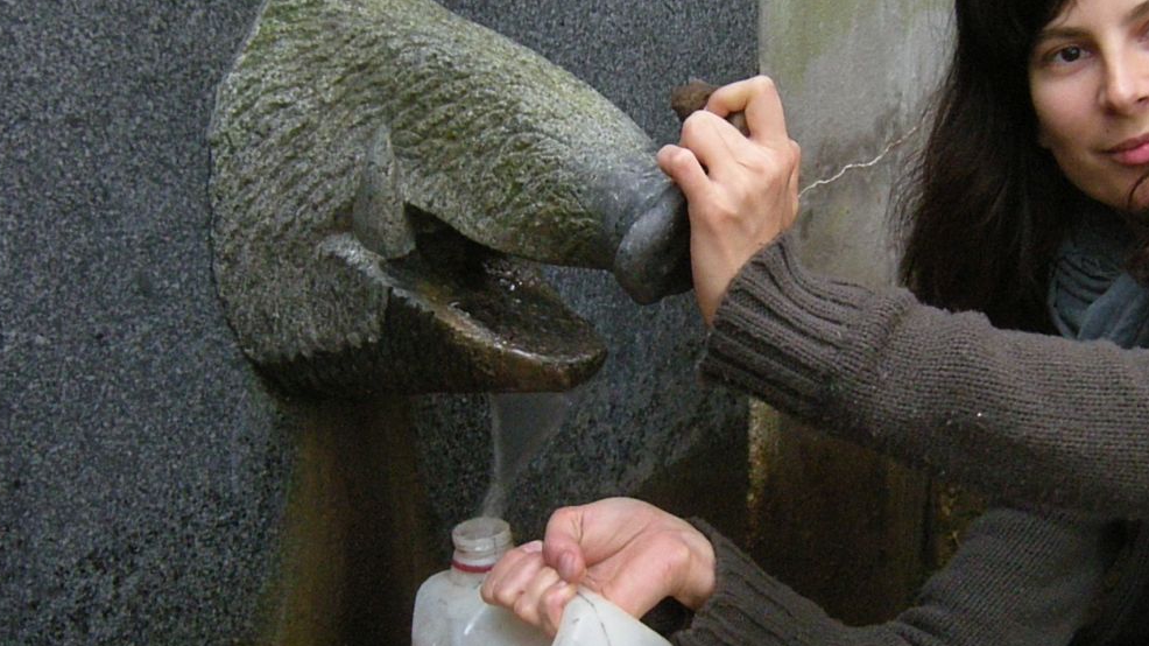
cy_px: 448
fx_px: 1919
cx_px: 725
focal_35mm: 63
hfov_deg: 33.2
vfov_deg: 19.0
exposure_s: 1/16.4
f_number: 3.2
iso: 400
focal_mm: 6.3
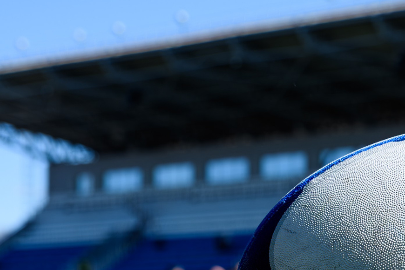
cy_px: 299
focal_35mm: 120
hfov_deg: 16.1
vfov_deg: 11.3
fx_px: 1350
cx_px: 533
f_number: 5.6
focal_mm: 38
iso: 100
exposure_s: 1/500
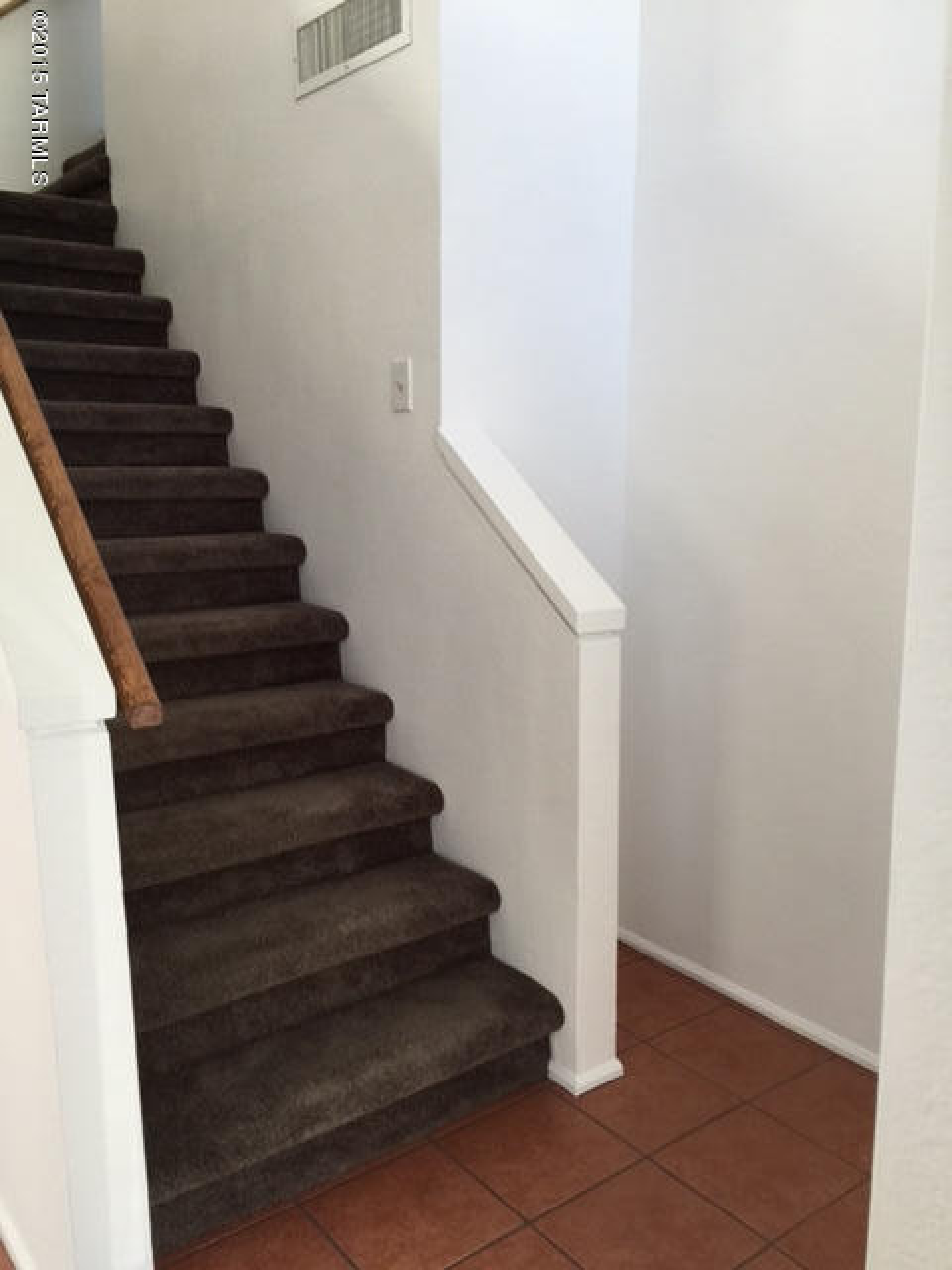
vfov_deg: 61.7
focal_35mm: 29
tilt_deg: -8.8
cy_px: 635
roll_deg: +0.0
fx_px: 1063
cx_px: 476
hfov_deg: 48.2
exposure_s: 1/40
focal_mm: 4.15
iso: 32
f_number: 2.2
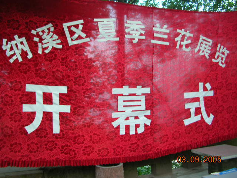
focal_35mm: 35
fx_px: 240
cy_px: 89
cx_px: 118
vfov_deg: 40.7
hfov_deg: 52.6
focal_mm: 5.8
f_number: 2.8
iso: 50
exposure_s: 1/13.2
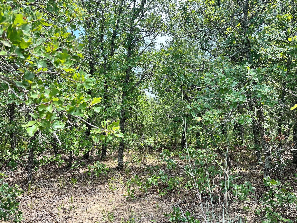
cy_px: 112
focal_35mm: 24
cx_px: 148
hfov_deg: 71.6
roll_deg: +2.0
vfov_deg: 56.8
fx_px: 206
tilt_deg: +3.8
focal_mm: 6.86
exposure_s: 1/850
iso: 80
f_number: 1.78
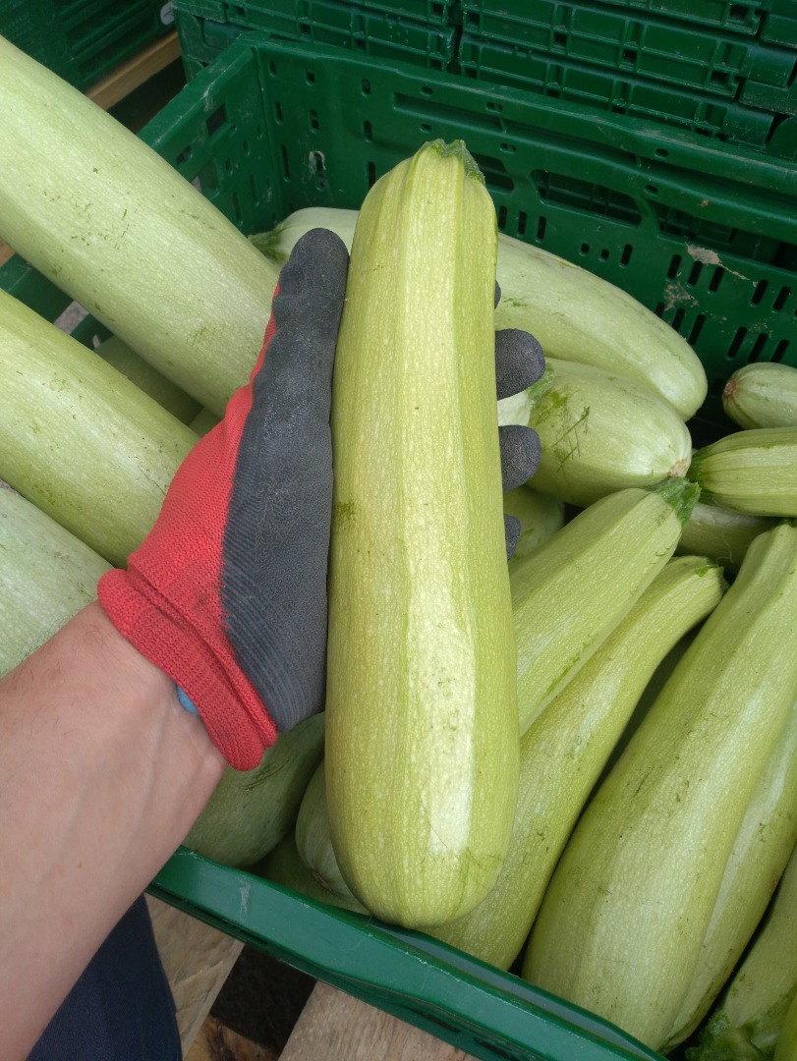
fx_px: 798
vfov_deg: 67.3
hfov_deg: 53.1
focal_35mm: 26
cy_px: 530
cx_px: 398
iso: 100
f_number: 2
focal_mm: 3.54
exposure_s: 1/125
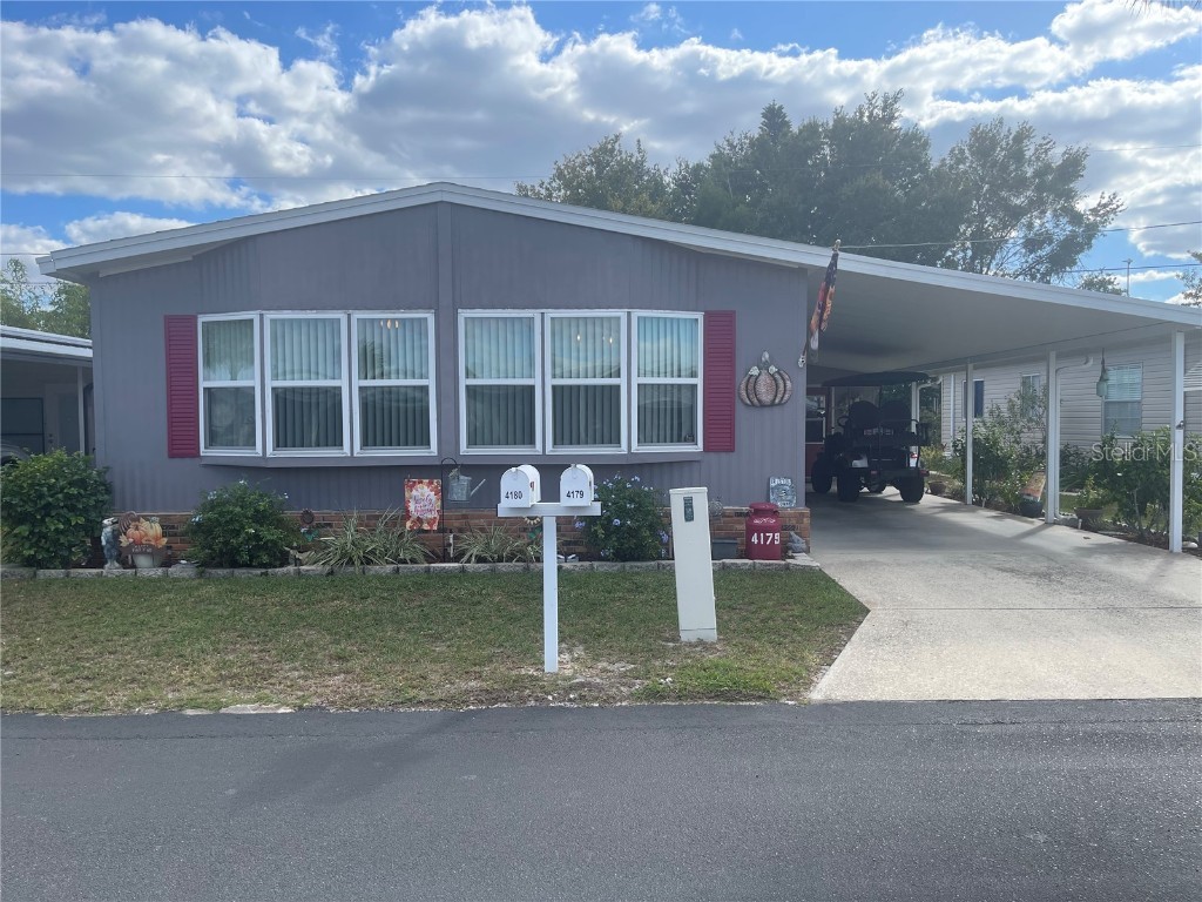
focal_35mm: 26
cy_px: 451
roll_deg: +0.8
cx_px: 601
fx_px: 903
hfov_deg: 67.3
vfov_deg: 53.1
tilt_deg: -2.5
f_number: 1.6
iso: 50
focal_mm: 5.1
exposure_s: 1/2597
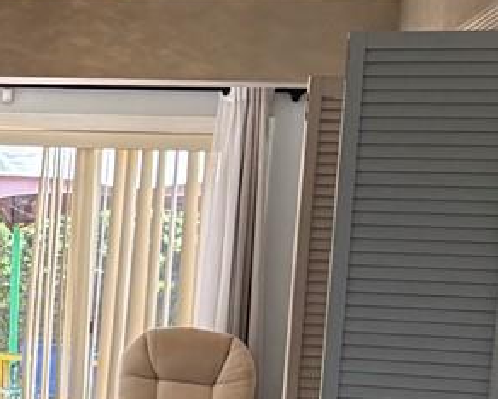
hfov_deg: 11.5
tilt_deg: -4.2
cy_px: 346
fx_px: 2050
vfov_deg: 11.1
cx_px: -687
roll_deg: -1.9
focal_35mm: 139
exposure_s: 1/200
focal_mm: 5.96
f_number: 1.6
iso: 125
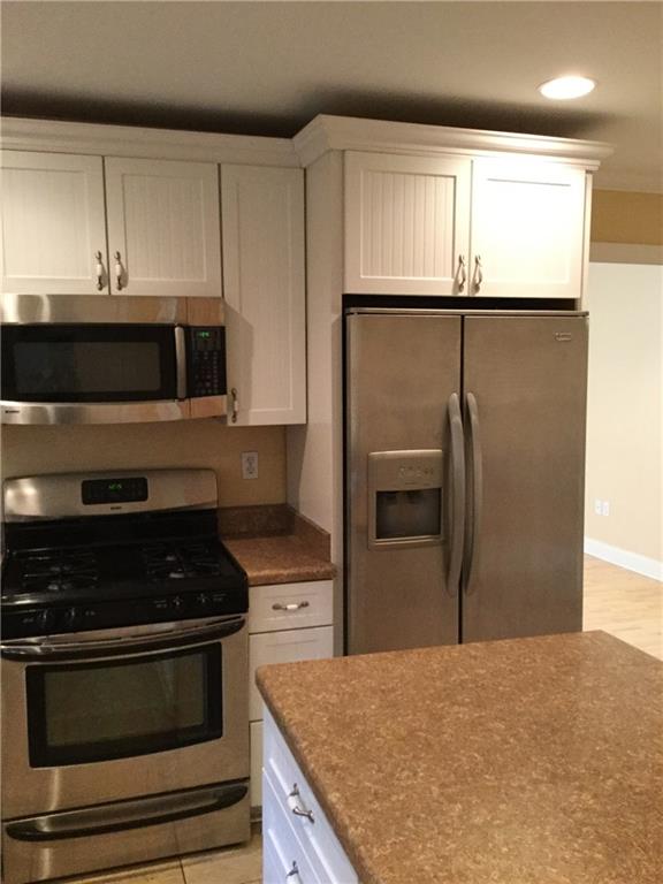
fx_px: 792
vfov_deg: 58.4
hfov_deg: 45.4
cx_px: 332
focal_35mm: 31
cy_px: 442
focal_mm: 3.3
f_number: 2.4
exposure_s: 1/30
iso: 200
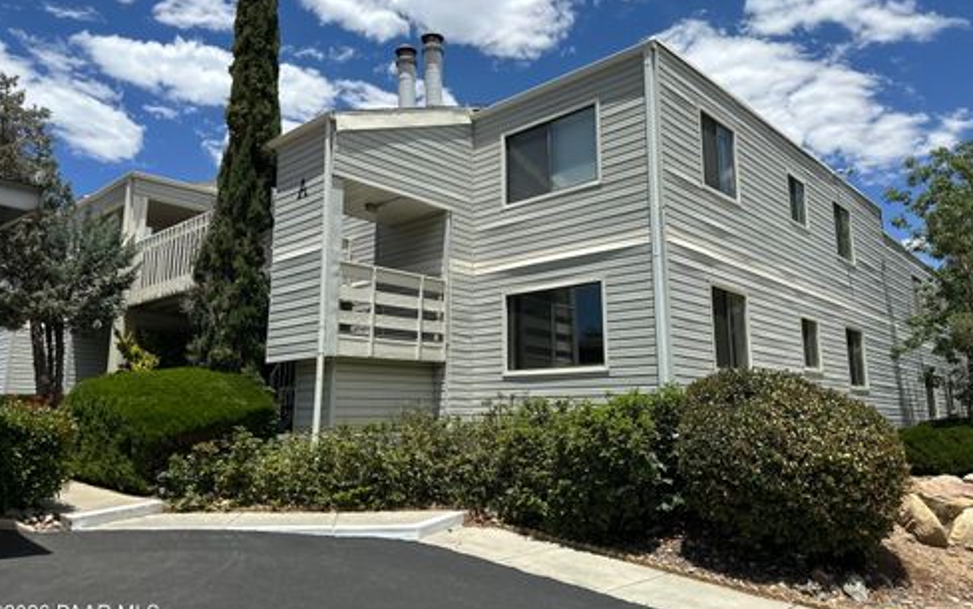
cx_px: 484
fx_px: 690
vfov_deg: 47.6
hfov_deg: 70.4
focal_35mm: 26
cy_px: 274
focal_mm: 6.86
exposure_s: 1/5848
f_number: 1.78
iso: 80
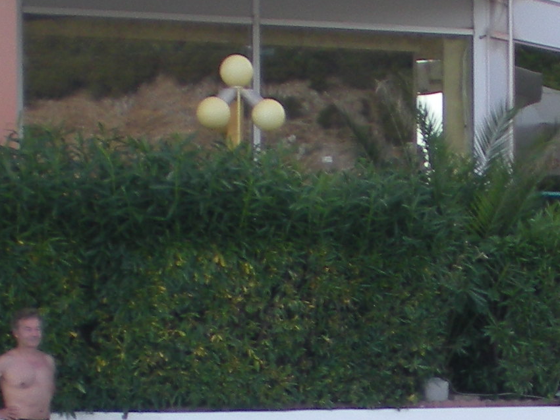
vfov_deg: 10.1
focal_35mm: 146
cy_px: 402
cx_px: 621
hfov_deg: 13.3
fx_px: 2361
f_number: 3.1
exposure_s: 1/222
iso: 64
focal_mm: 6.3
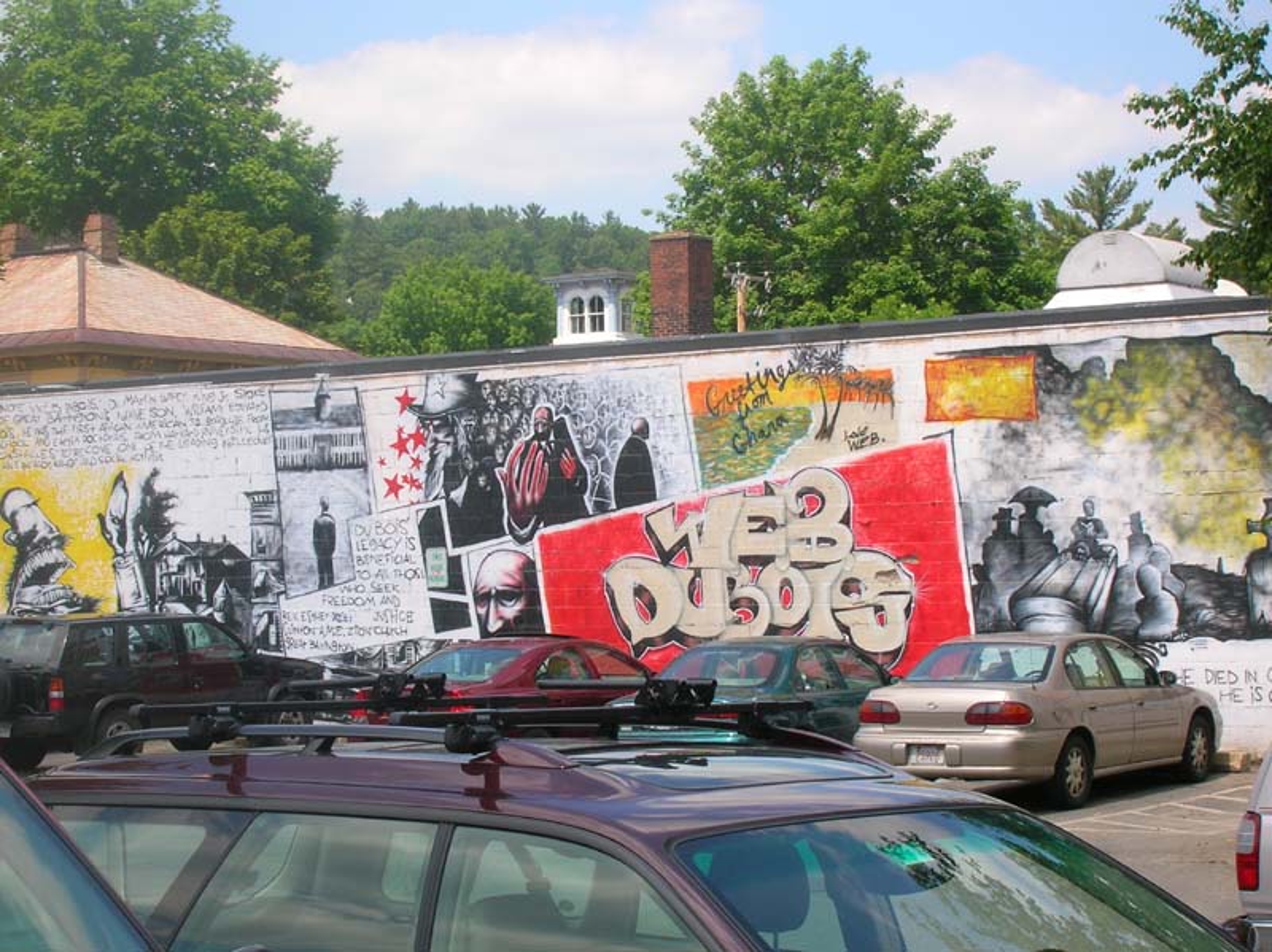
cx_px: 636
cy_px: 476
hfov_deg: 23.9
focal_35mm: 82
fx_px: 3011
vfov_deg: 18.0
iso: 50
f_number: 7.2
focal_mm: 13.6
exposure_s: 1/117
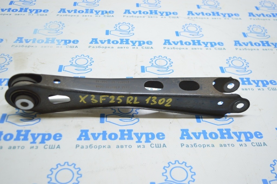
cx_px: 138
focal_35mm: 42
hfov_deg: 46.4
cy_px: 92
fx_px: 323
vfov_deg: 31.8
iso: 400
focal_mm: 28
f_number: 4.2
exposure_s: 1/40
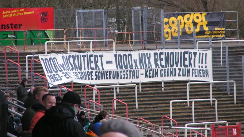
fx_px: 2692
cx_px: 122
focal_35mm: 416
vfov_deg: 2.9
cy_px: 47
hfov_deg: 5.2
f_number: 4
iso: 50
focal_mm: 58
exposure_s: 1/320
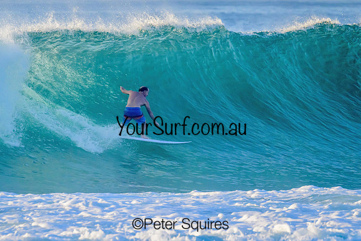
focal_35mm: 844
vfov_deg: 1.6
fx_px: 8462
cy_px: 103
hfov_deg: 2.4
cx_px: 167
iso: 2000
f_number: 11
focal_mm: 560
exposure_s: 1/1600
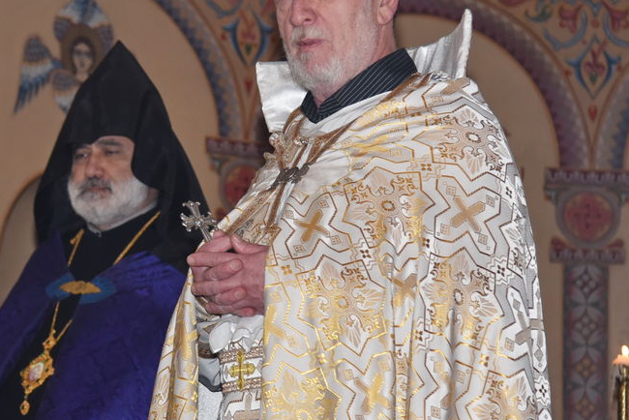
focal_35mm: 183
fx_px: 3199
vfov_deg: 7.5
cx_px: 72
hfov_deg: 11.2
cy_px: 218
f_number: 4
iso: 1600
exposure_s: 1/200
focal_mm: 85
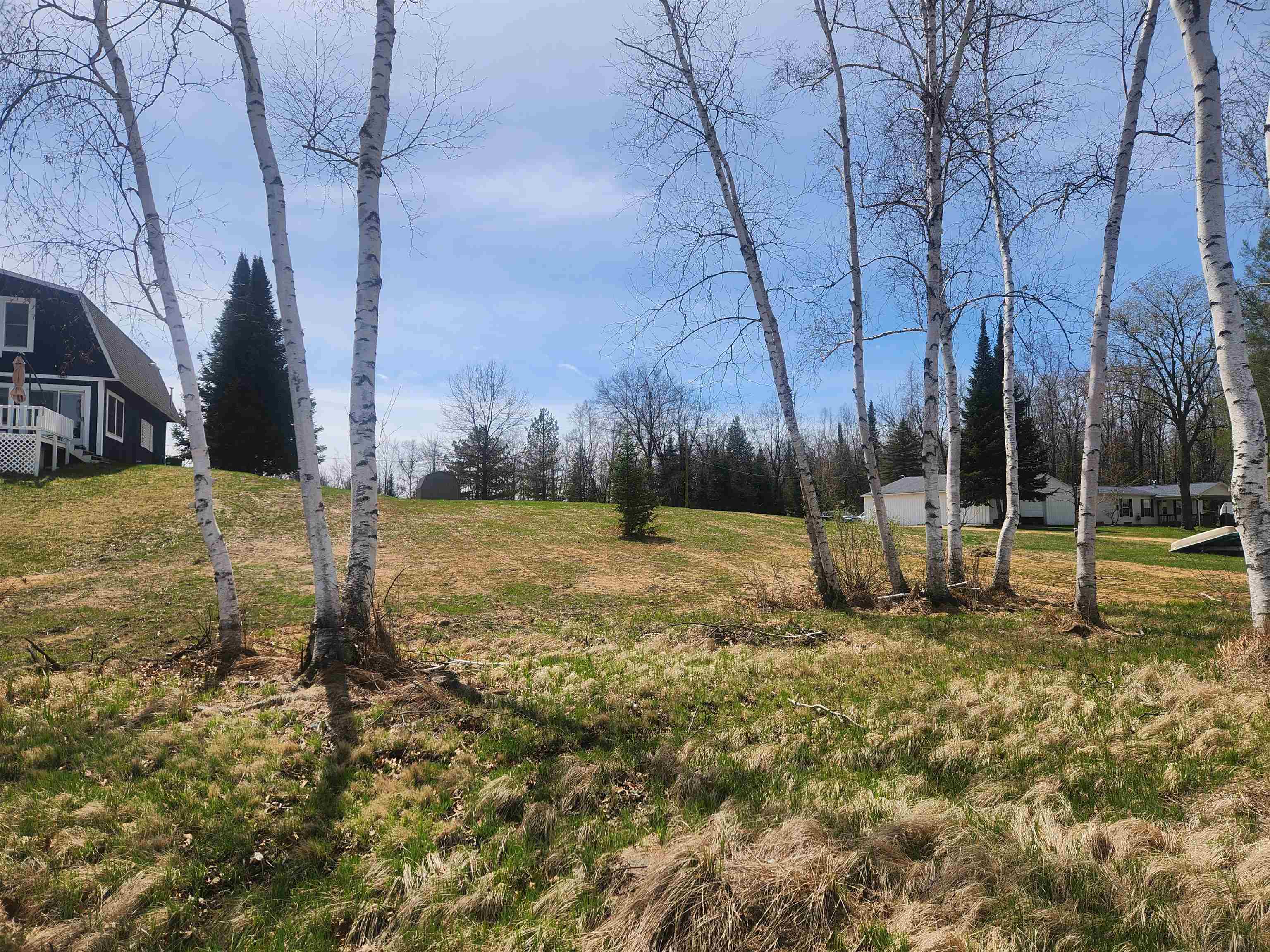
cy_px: 476
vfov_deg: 58.9
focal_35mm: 23
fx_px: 844
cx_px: 635
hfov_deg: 73.9
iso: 20
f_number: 1.8
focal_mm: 5.4
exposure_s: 1/2105
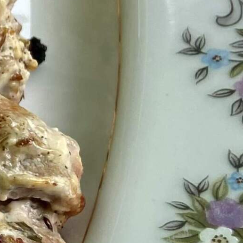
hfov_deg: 10.0
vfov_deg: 11.5
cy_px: 118
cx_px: -345
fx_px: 1207
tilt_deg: -52.8
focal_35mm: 152
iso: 32
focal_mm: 4.25
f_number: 1.8
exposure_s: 1/534
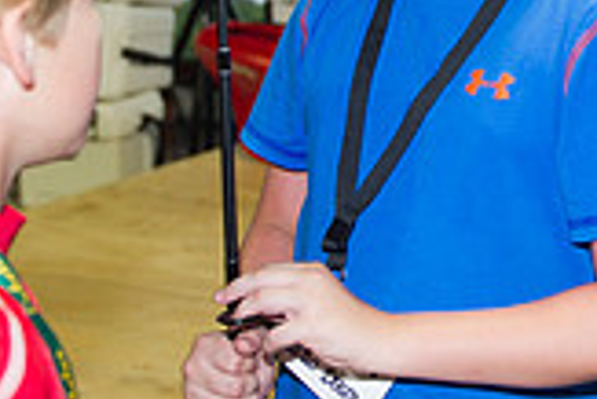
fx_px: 1593
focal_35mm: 96
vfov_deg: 14.1
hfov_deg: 20.7
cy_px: 22
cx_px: 560
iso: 400
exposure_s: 1/160
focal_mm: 27
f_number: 2.8
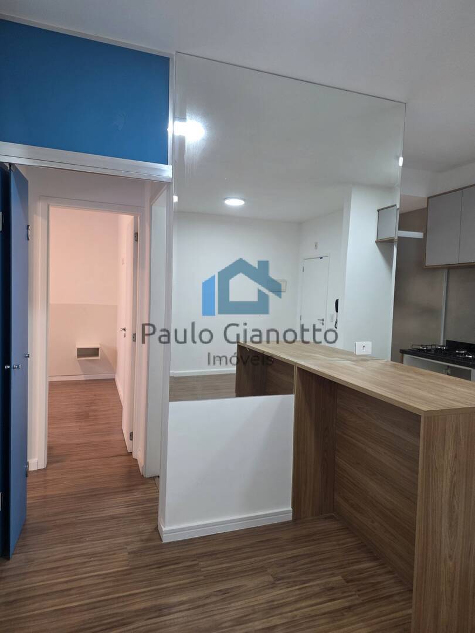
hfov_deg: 58.9
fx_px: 421
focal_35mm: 23
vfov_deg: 73.9
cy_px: 316
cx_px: 238
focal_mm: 6.3
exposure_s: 1/120
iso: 250
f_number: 1.7
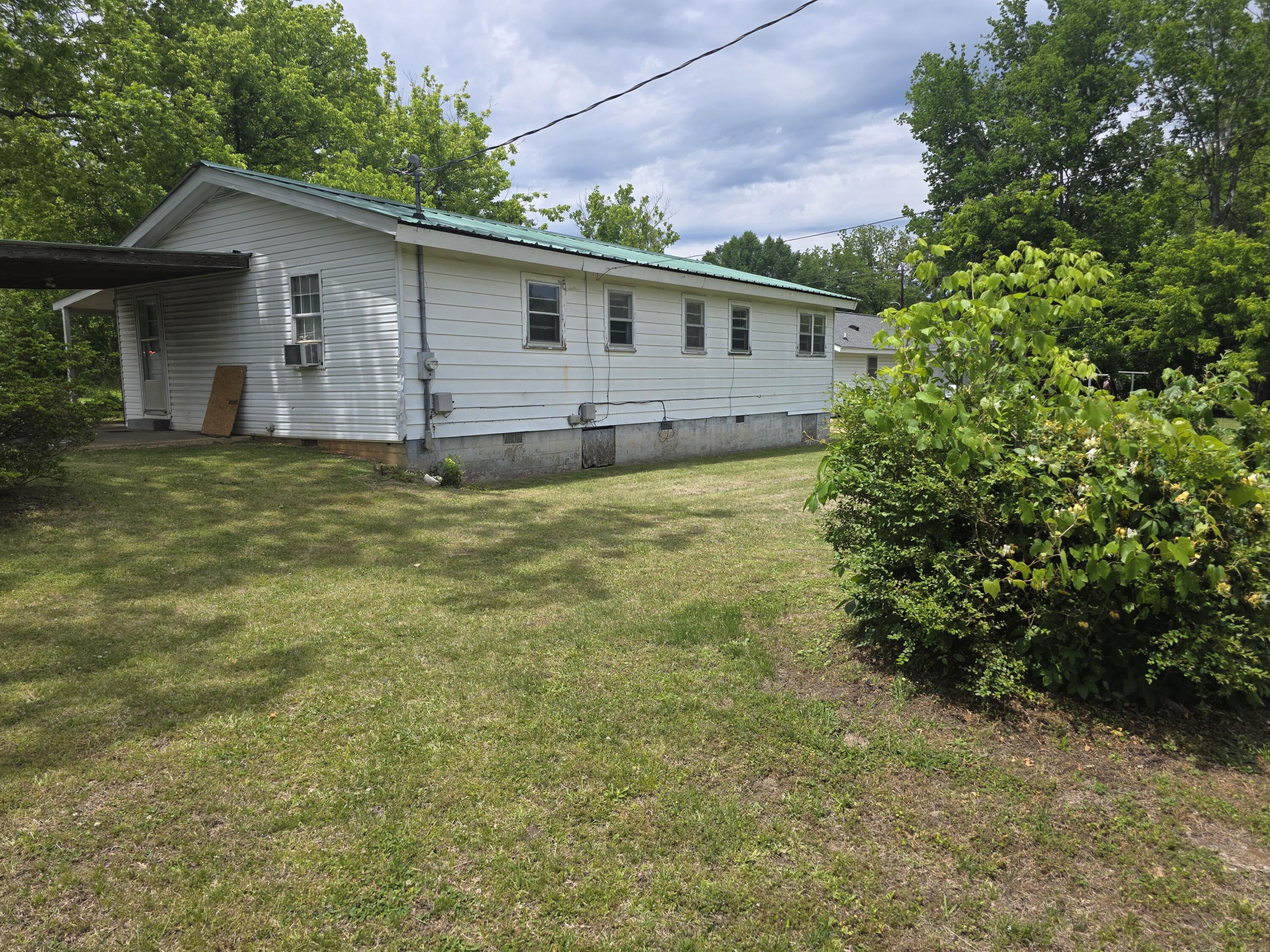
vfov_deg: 58.9
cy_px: 476
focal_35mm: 23
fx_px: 844
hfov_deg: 73.9
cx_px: 635
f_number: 1.7
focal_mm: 6.3
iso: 80
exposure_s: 1/7333
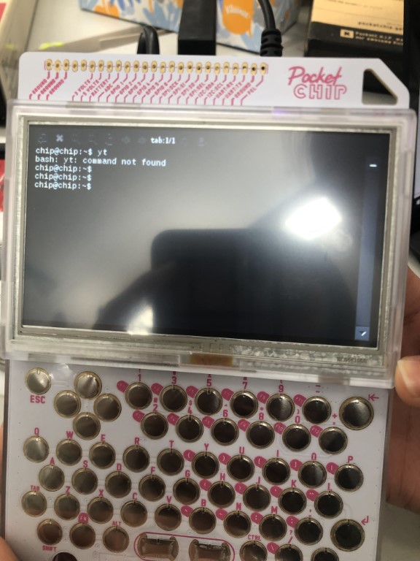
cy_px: 280
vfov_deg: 63.4
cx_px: 210
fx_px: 453
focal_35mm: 28
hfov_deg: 49.7
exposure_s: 1/24
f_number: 1.8
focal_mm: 4
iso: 32
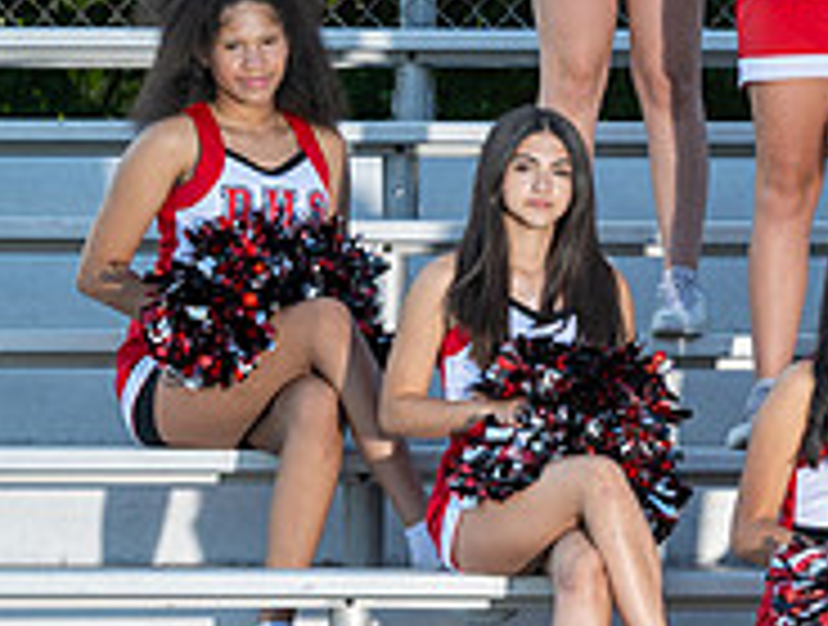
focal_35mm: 436
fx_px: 10456
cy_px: 326
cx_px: 1617
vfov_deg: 3.4
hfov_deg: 4.5
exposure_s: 1/200
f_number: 4.5
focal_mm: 95
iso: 100
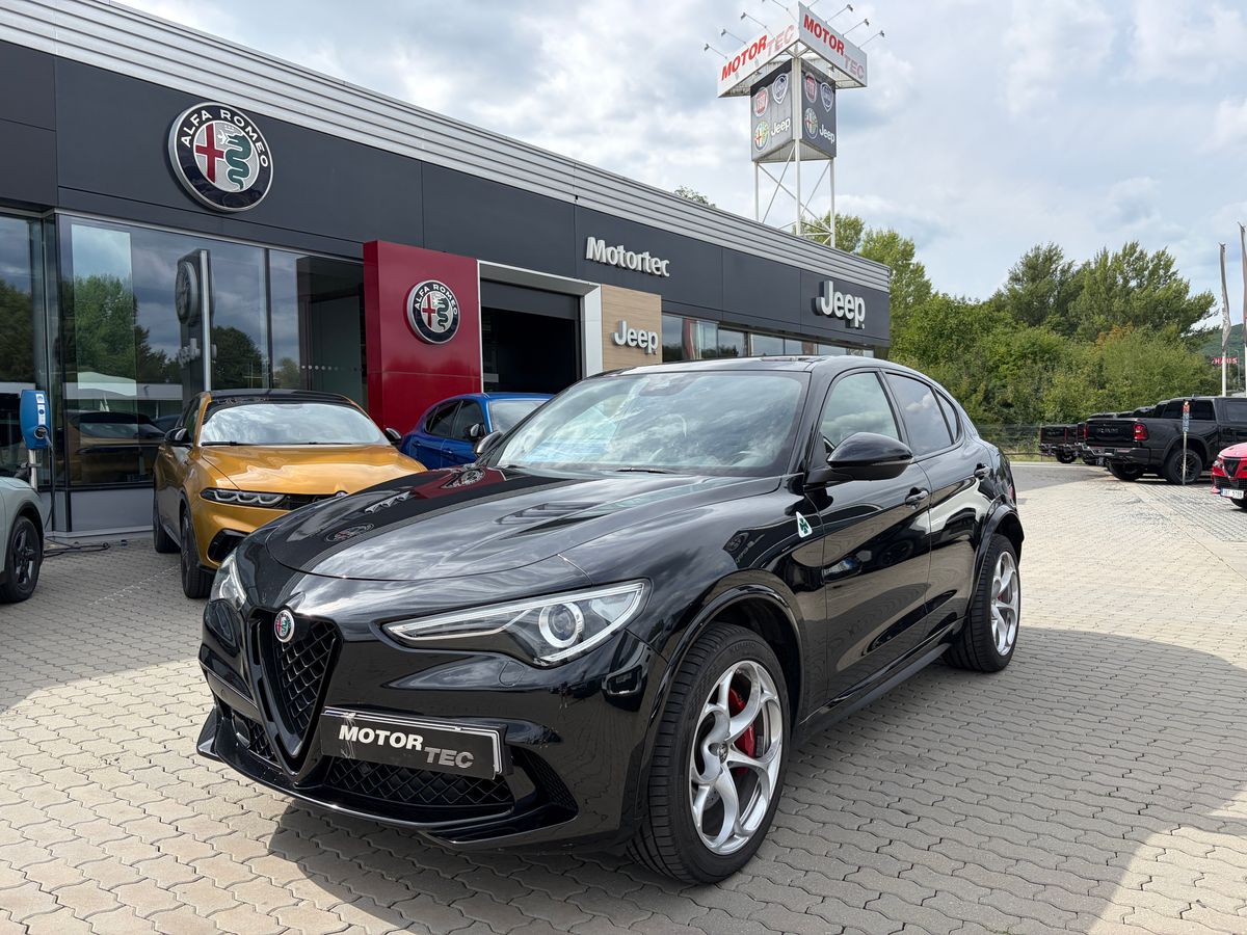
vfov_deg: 53.1
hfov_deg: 67.3
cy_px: 468
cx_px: 624
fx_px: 937
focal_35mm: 26
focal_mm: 5.96
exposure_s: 1/2538
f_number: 1.6
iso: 50
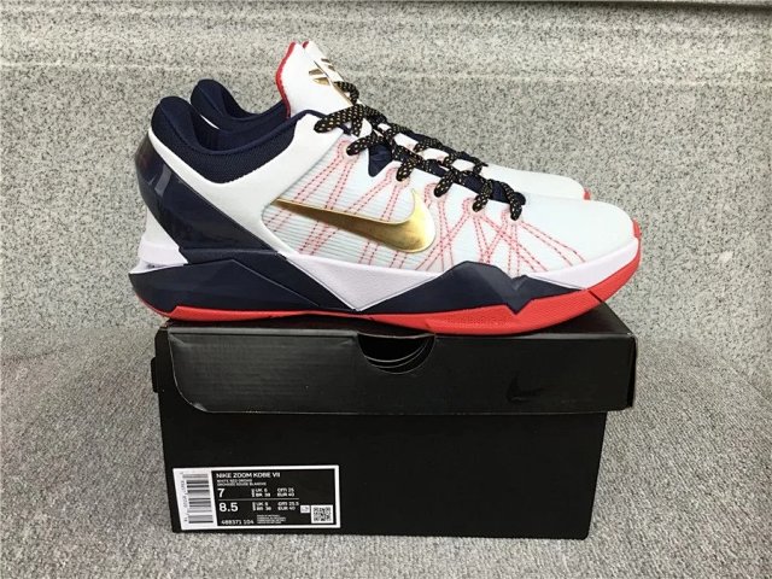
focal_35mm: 31
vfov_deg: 45.4
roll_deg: -0.8
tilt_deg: -17.8
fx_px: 691
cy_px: 290
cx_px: 386
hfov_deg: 58.4
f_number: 2.4
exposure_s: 1/60
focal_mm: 3.3
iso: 25
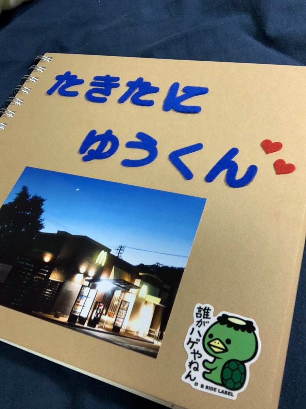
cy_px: 204
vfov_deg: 56.8
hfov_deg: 44.2
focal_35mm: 32
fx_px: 377
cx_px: 153
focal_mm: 2.87
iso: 200
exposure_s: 1/60
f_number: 2.2
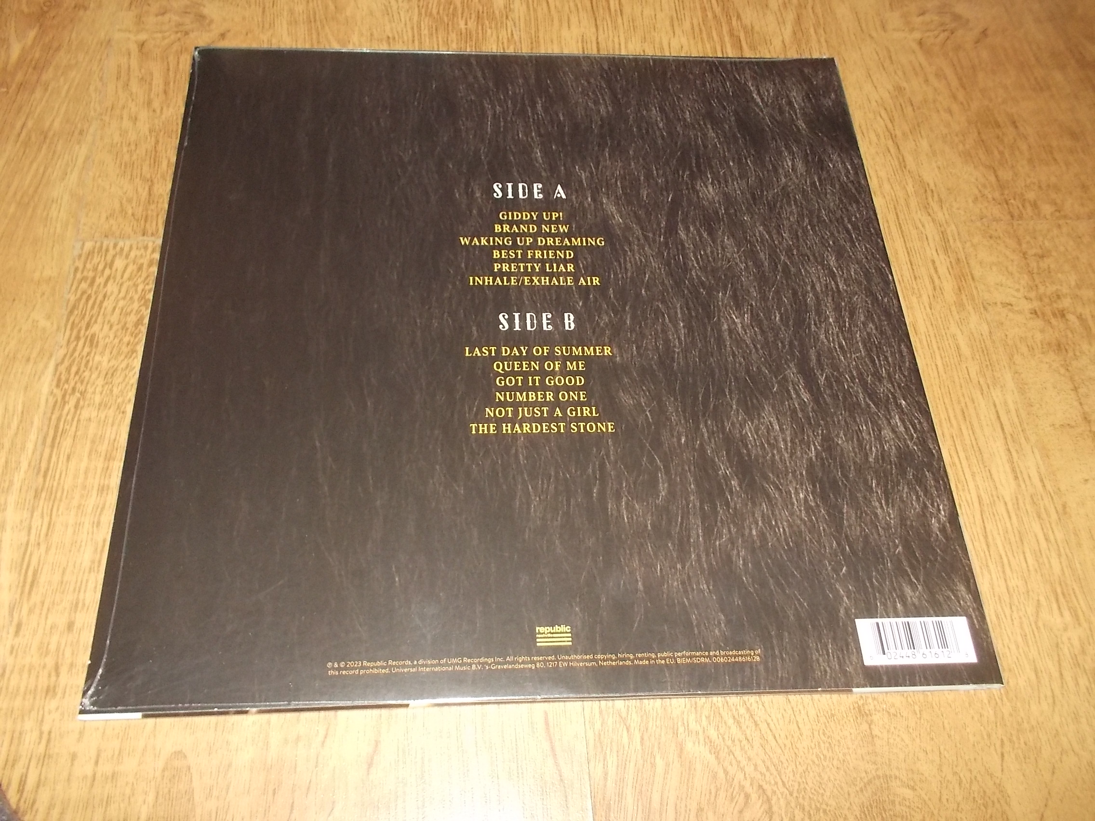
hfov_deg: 61.7
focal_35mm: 29
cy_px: 410
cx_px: 548
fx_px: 917
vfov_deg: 48.2
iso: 250
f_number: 3.3
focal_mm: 4.1
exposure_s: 1/30
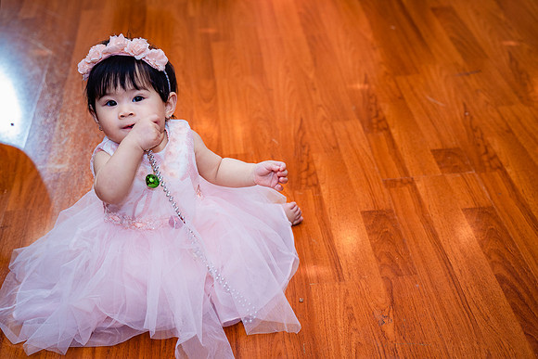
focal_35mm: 65
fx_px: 970
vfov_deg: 21.0
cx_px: 266
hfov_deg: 31.0
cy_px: 176
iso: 1600
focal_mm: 58
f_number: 4
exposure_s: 1/200
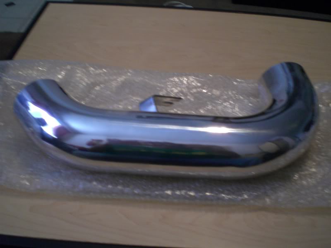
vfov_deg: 37.7
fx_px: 363
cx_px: 166
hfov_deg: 49.0
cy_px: 124
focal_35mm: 38
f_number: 3.1
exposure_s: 1/20
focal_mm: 6.3
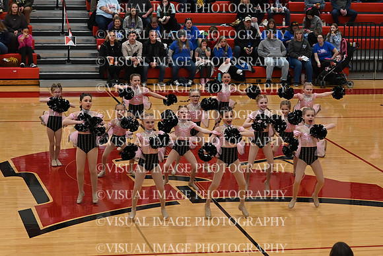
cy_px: 128
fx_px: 1117
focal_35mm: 105
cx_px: 192
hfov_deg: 19.5
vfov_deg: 13.0
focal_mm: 70
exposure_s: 1/400
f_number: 4
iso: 5000
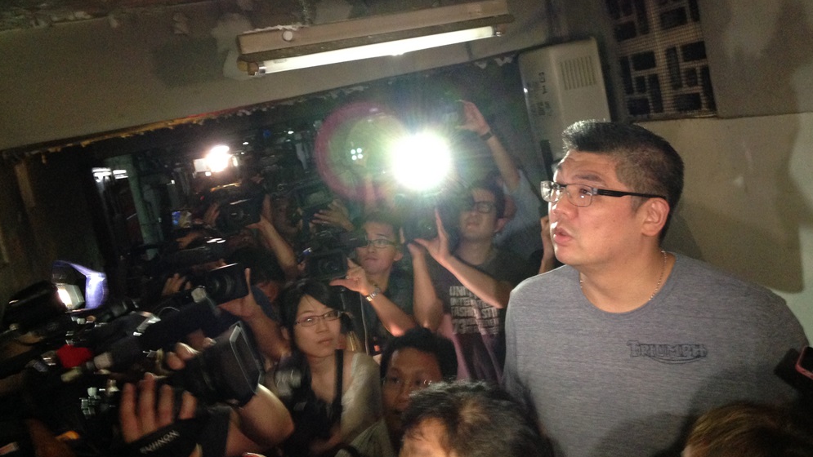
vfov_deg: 31.8
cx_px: 405
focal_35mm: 37
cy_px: 168
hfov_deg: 54.0
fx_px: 798
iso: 320
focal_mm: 4.12
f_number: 2.4
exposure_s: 1/20
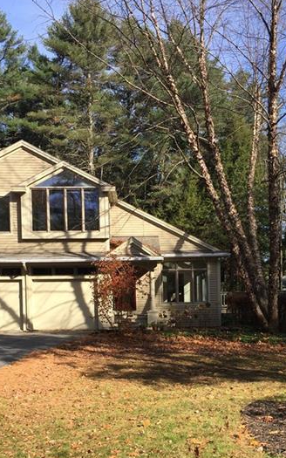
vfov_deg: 43.6
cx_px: 157
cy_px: 313
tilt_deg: -0.3
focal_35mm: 45
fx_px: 561
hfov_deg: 28.6
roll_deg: +1.3
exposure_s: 1/879
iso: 32
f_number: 2.2
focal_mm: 4.15
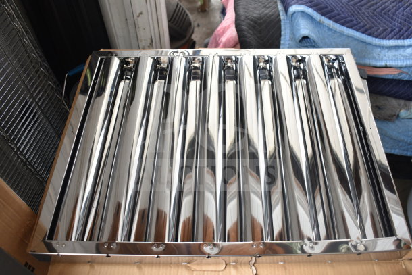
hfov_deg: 57.2
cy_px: 138
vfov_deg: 40.0
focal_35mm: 33
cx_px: 206
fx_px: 378
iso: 200
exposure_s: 1/50
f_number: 3.8
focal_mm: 22
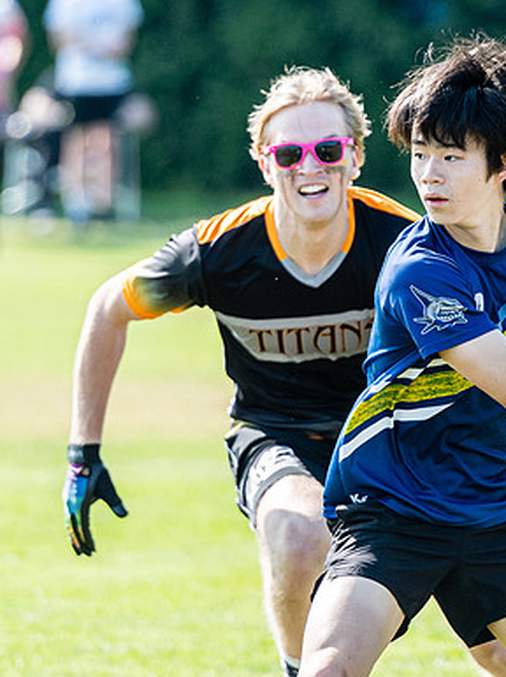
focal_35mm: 727
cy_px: 252
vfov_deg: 2.7
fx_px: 14193
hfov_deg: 2.0
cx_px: 460
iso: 200
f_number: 3.2
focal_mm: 200
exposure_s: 1/1600
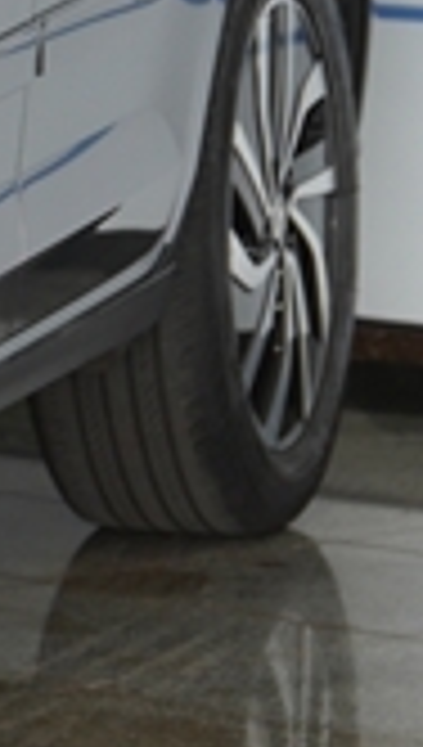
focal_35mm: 406
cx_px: -1431
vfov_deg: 5.3
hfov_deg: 2.9
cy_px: 34
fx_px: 8055
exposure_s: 1/160
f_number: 4
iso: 200
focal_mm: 42
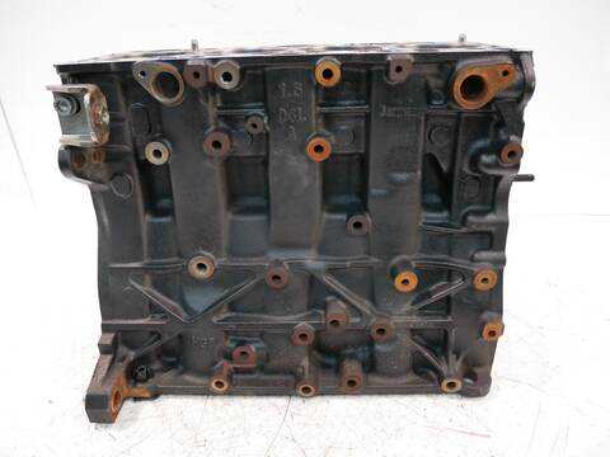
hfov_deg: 67.3
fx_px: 458
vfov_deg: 53.1
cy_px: 228
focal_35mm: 26
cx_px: 305
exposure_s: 1/60
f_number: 3.5
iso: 1250
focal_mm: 13
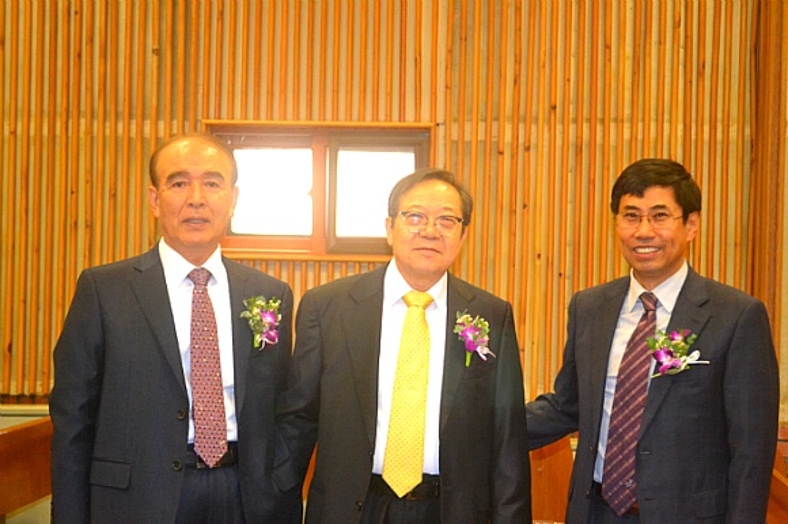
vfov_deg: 16.5
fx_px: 1805
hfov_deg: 24.6
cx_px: 394
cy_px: 262
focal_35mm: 82
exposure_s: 1/60
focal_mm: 55
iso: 2500
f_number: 5.6
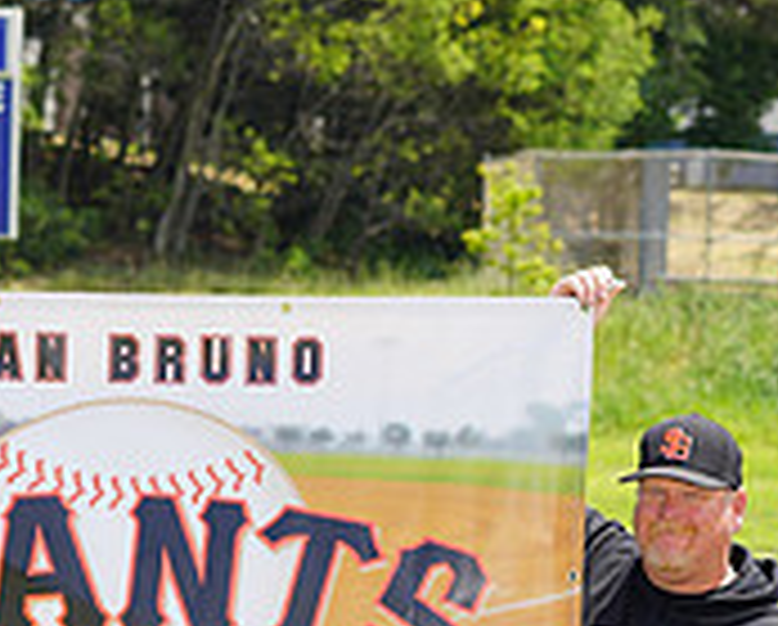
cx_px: 139
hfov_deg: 6.1
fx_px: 7242
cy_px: 817
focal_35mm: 314
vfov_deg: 4.9
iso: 100
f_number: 6.3
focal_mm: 100
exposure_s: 1/250
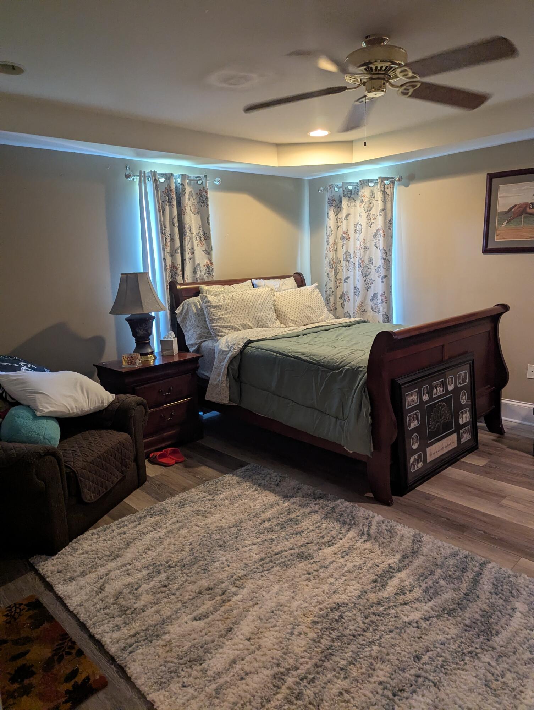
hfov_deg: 56.9
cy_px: 355
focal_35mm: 24
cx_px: 267
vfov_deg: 71.5
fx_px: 493
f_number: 1.85
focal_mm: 6.81
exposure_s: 1/120
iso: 623
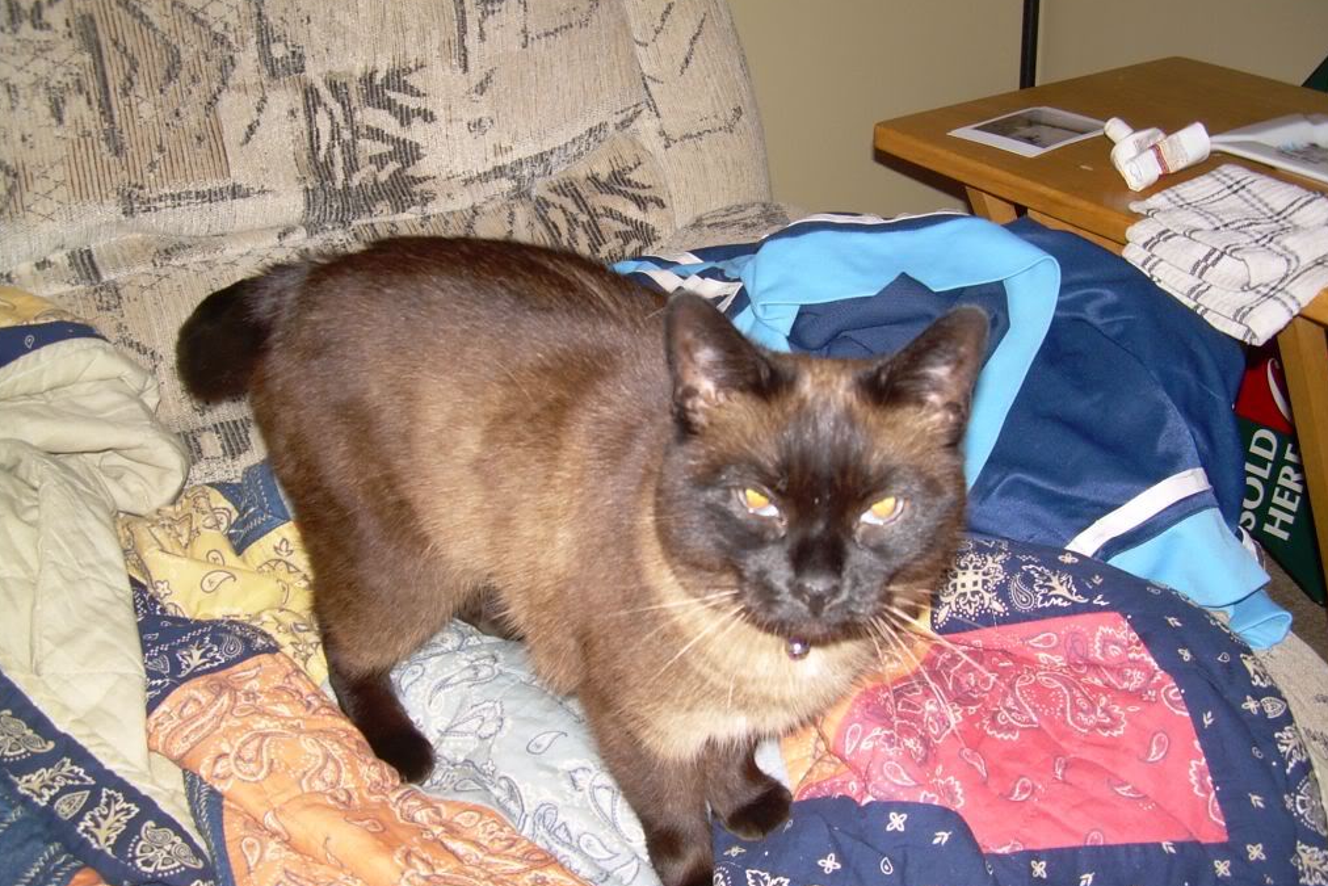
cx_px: 663
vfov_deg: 33.4
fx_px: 1476
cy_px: 423
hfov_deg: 48.5
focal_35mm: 40
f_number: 2.8
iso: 50
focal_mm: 6.3
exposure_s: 1/60
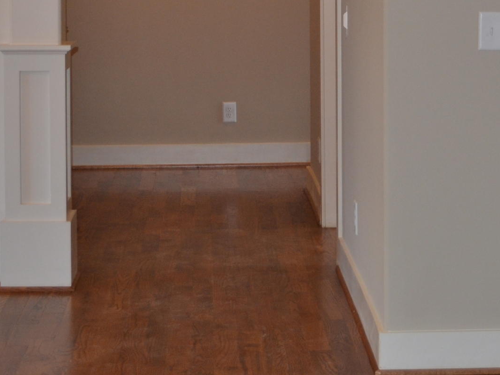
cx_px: 351
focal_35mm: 106
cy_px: -84
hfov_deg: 18.5
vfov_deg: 13.5
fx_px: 1531
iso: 400
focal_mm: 26
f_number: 4.2
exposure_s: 1/60
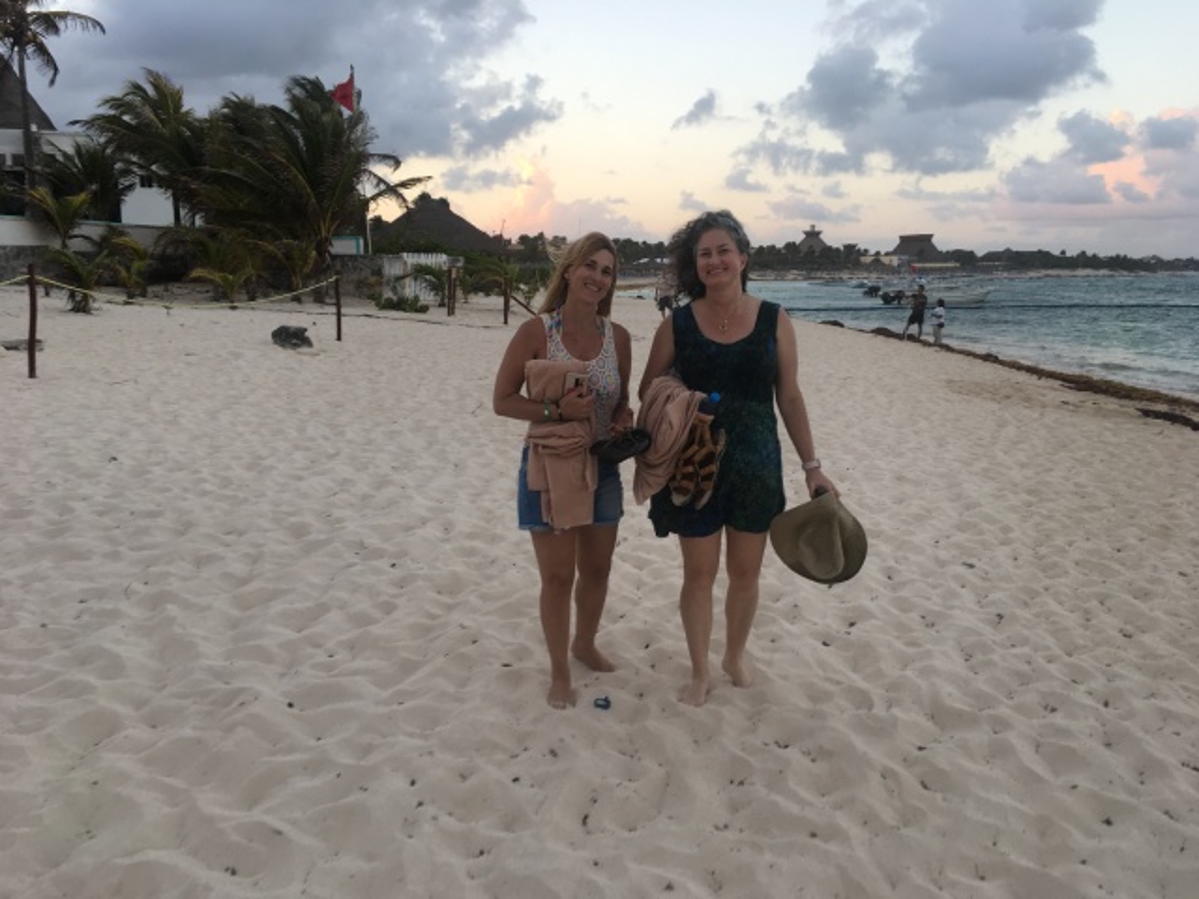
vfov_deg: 48.2
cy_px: 450
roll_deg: +2.4
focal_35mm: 29
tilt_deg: -10.1
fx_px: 1004
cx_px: 600
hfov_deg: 61.7
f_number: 2.2
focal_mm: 4.15
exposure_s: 1/60
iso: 25
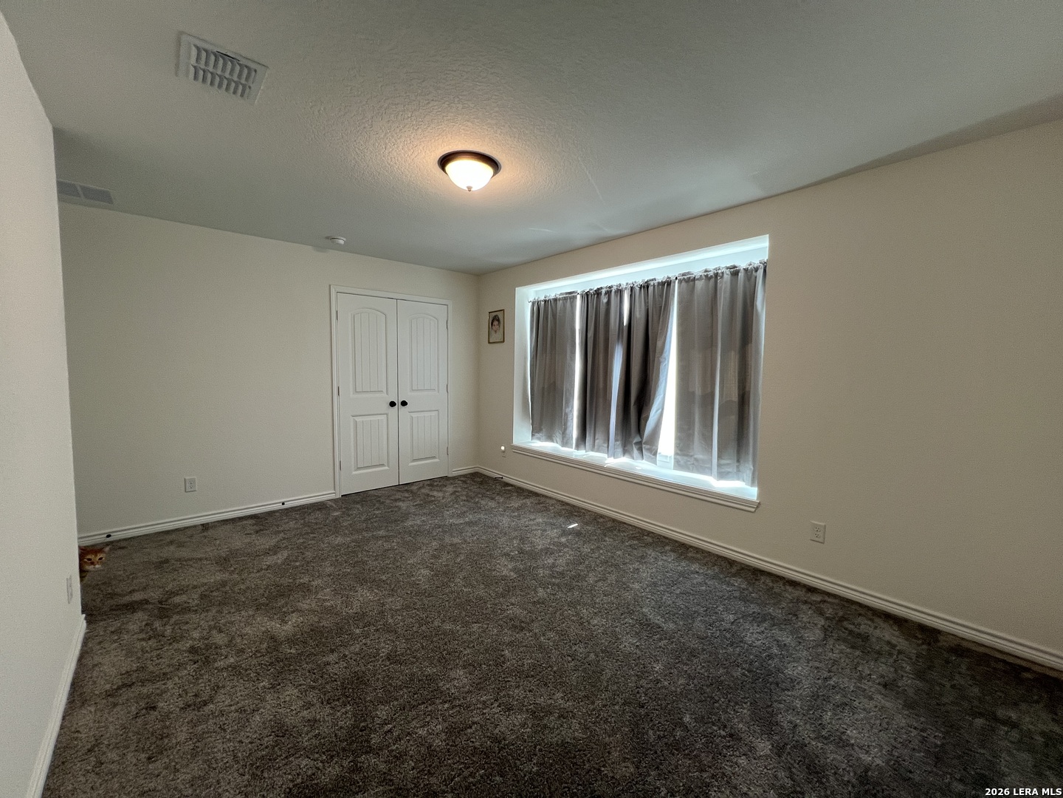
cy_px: 399
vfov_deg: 89.9
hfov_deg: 106.2
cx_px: 532
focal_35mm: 13
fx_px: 399
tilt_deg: -4.7
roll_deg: -0.7
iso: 200
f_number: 1.8
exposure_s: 1/120
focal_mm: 1.57
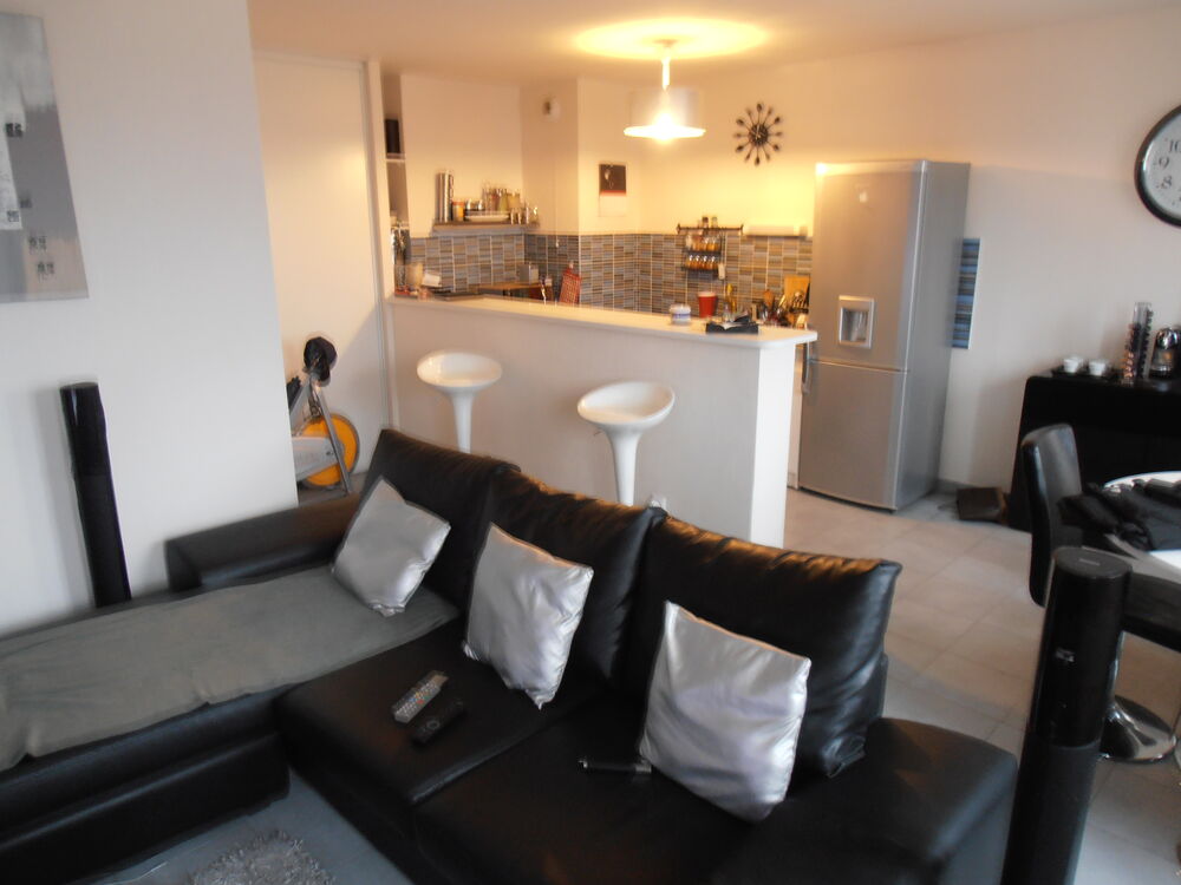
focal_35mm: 24
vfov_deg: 56.8
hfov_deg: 71.6
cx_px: 590
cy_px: 442
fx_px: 819
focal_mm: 4.2
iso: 125
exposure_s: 1/4
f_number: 3
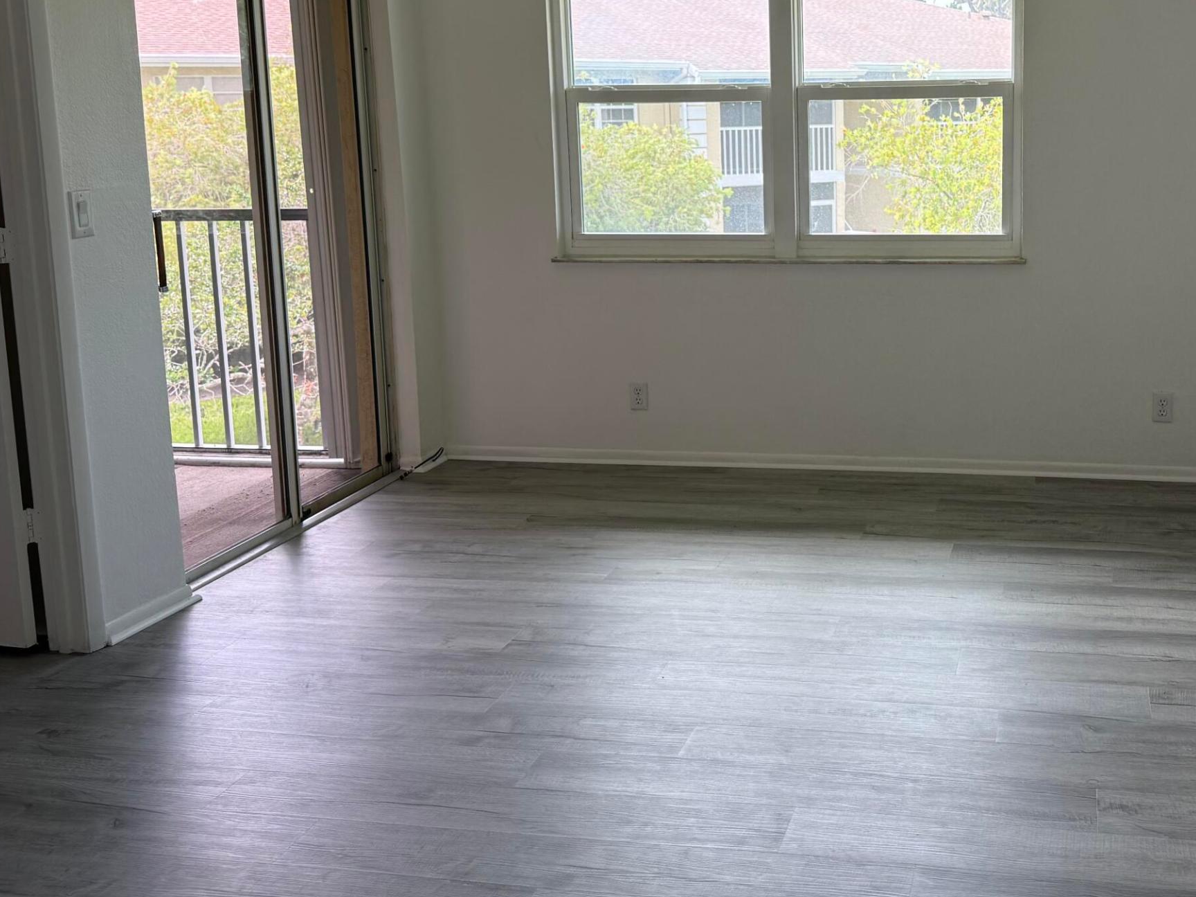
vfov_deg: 35.7
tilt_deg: -7.4
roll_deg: +1.6
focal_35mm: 40
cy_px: 315
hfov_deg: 45.8
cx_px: 836
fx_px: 1382
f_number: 1.78
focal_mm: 6.76
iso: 100
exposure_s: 1/180
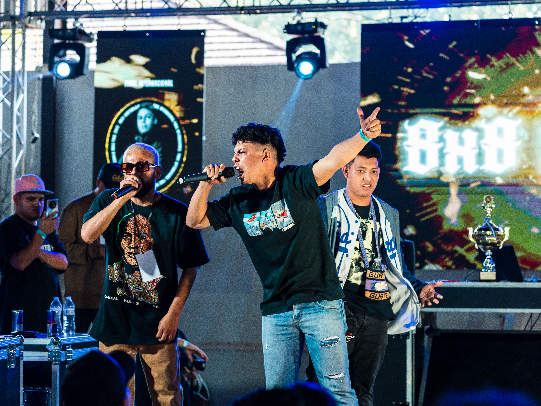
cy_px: 203
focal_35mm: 97
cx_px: 261
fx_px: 1516
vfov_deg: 15.3
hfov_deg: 20.2
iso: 2000
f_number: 3.2
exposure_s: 1/500
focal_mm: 85
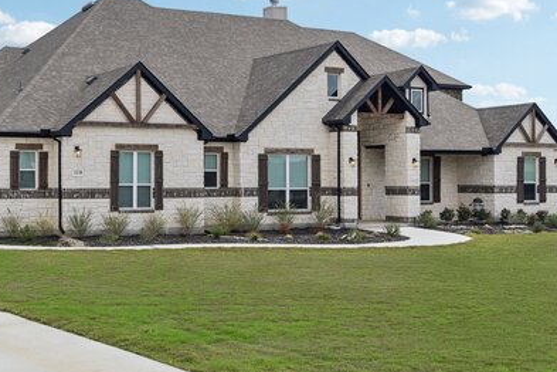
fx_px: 882
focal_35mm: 57
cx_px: 206
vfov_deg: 23.5
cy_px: 83
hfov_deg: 34.8
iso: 400
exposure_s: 1/800
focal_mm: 35
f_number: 8
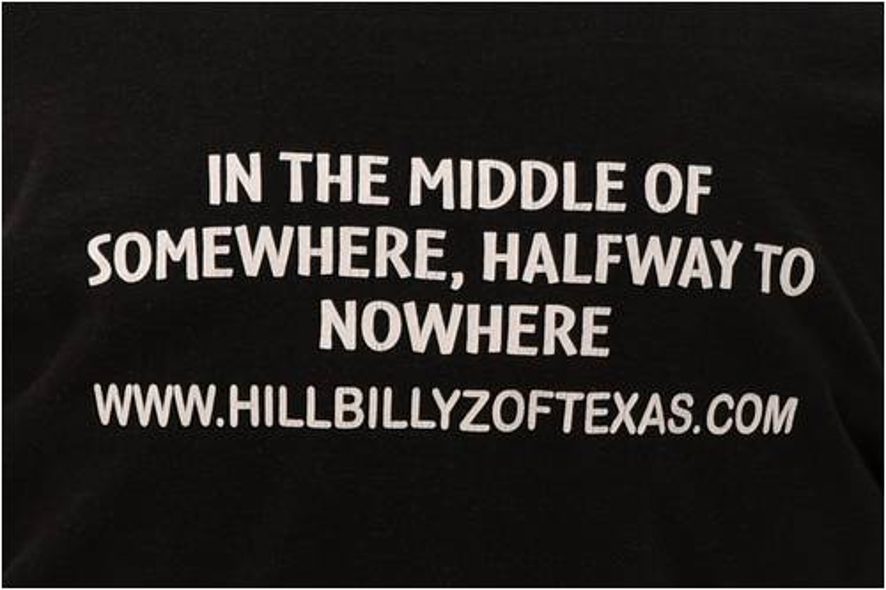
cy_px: 295
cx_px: 443
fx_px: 1722
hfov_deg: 28.9
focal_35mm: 70
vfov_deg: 19.4
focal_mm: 35
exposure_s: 1/6400
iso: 100
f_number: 1.8
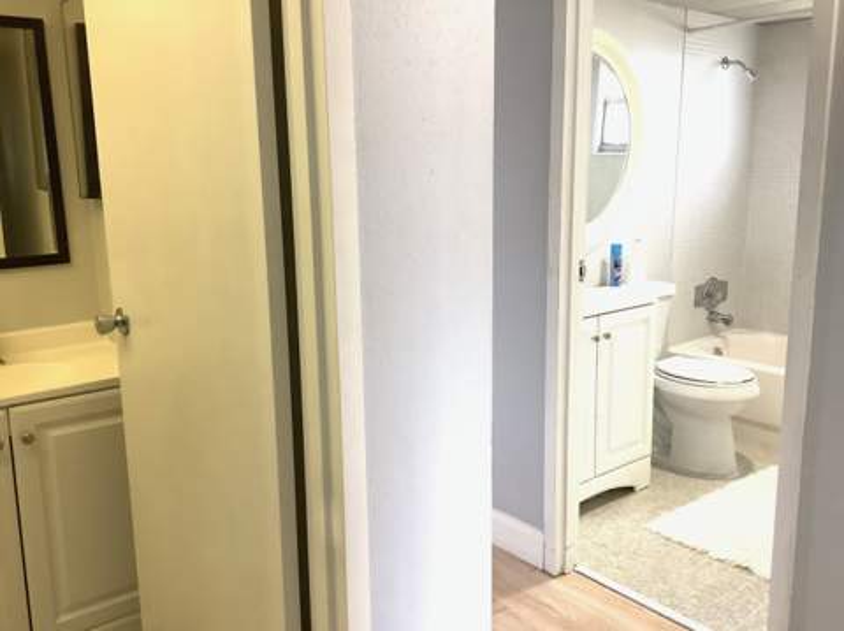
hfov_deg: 58.4
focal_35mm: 31
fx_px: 755
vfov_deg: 45.4
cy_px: 316
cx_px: 422
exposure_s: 1/60
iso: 160
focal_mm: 3.3
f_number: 2.4
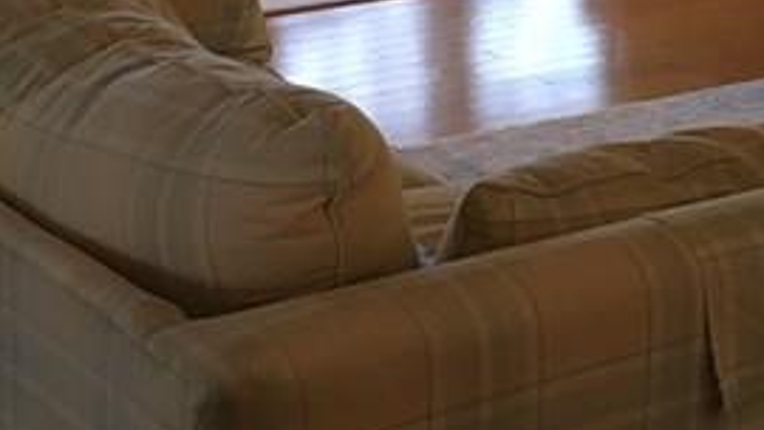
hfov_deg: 17.6
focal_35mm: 120
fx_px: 2431
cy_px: -390
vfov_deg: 9.5
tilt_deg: -6.5
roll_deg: -1.0
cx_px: 673
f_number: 2.2
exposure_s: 1/30
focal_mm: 4.15
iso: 100
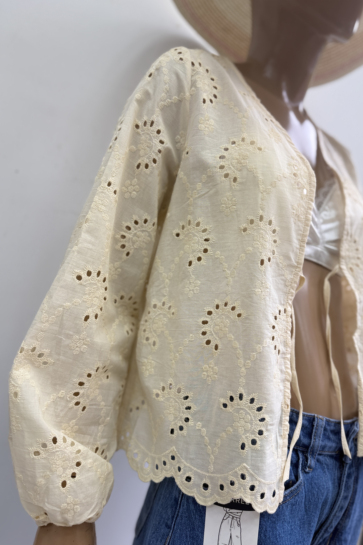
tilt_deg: -2.6
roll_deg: -13.1
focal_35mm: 25
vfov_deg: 71.5
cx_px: 197
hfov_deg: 51.2
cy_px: 272
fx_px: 378
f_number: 1.78
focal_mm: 6.76
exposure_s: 1/206
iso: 64
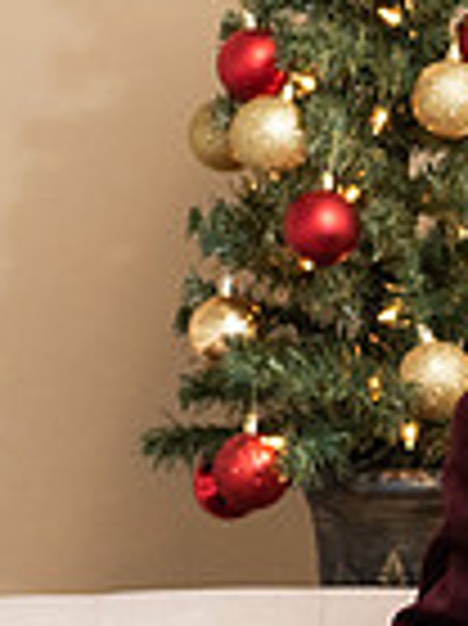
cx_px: 1044
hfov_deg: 5.5
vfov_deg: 7.6
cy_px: 499
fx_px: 4730
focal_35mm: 262
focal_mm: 62
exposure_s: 1/200
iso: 1600
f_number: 4
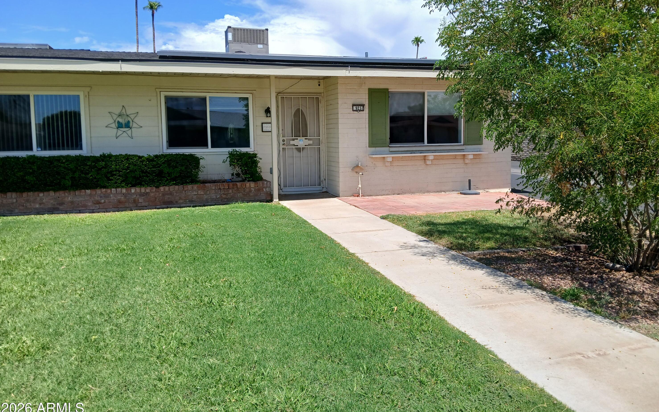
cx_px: 335
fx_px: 503
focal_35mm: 28
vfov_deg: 44.5
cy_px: 180
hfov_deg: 66.5
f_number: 1.8
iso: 20
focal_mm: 3.98
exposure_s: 1/646
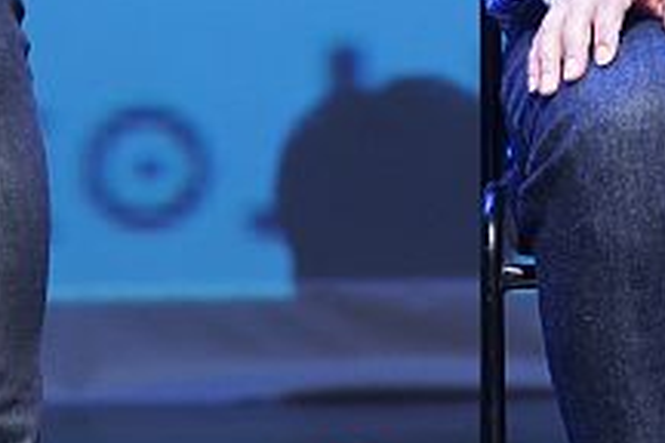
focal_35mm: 749
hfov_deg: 2.8
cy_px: -165
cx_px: 674
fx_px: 13835
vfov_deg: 1.8
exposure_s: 1/80
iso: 1600
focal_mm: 135
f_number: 2.8
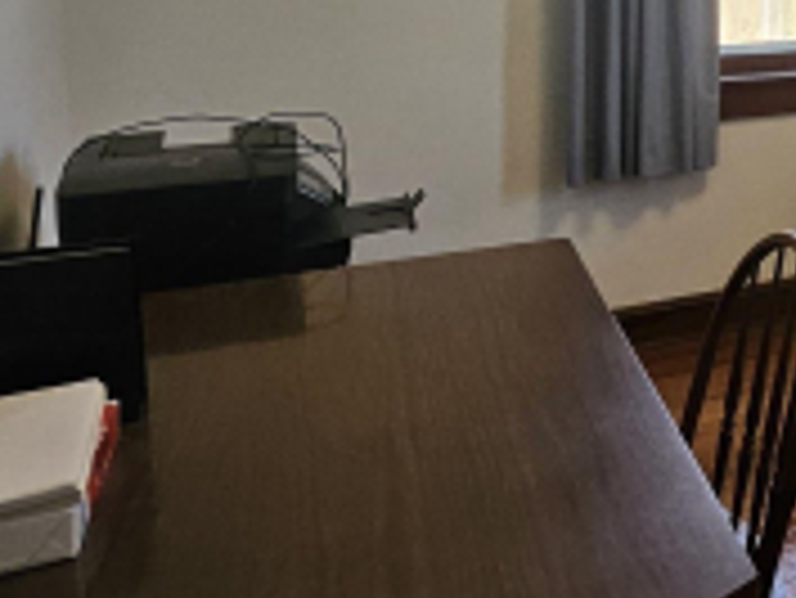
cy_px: 0
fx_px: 1128
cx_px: 1154
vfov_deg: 27.9
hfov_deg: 28.1
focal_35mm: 49
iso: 125
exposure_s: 1/60
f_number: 2.2
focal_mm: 1.74
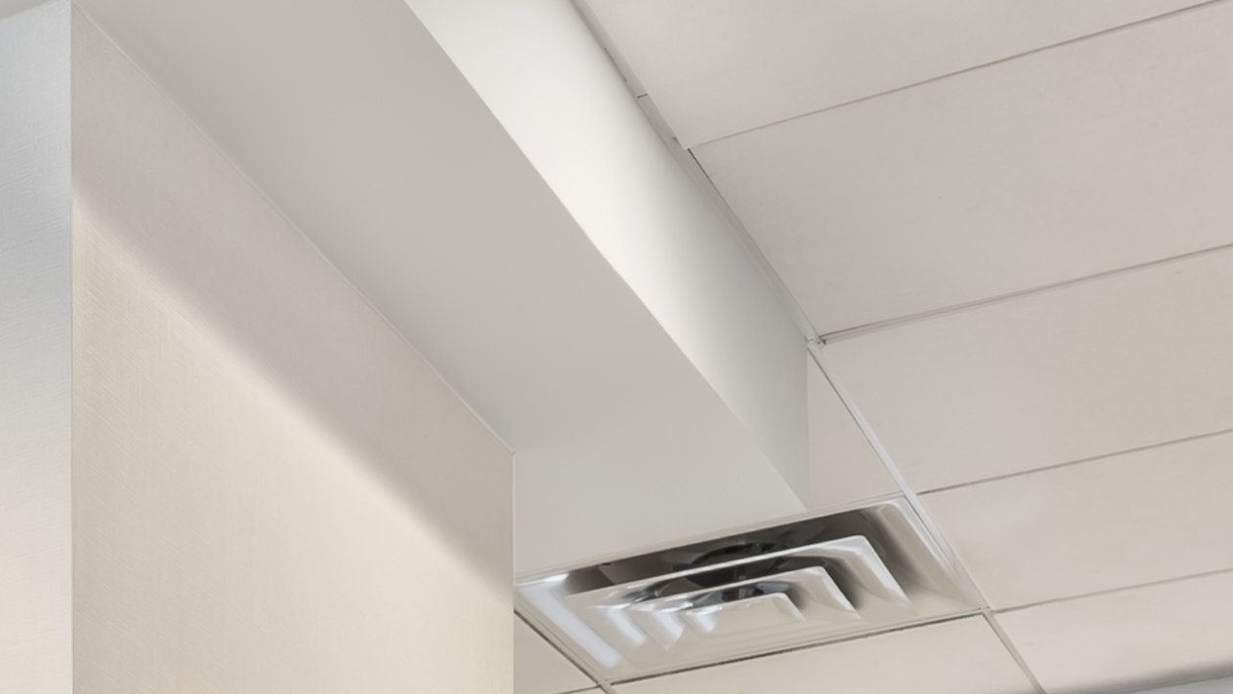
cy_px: 1712
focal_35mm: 80
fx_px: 2615
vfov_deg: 11.9
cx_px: -458
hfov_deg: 23.0
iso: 125
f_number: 11
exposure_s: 1
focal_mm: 16
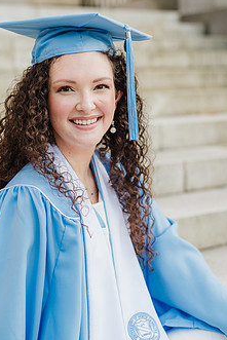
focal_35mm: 68
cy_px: 162
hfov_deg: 20.0
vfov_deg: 29.6
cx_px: 112
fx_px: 642
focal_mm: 50
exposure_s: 1/500
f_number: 2.5
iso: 200
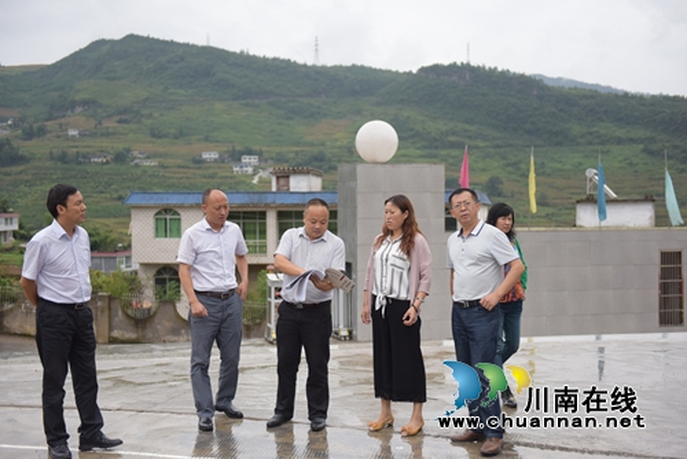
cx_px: 344
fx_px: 916
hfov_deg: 41.1
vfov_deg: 28.1
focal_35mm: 48
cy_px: 230
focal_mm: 48
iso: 1000
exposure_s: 1/8000
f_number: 2.8
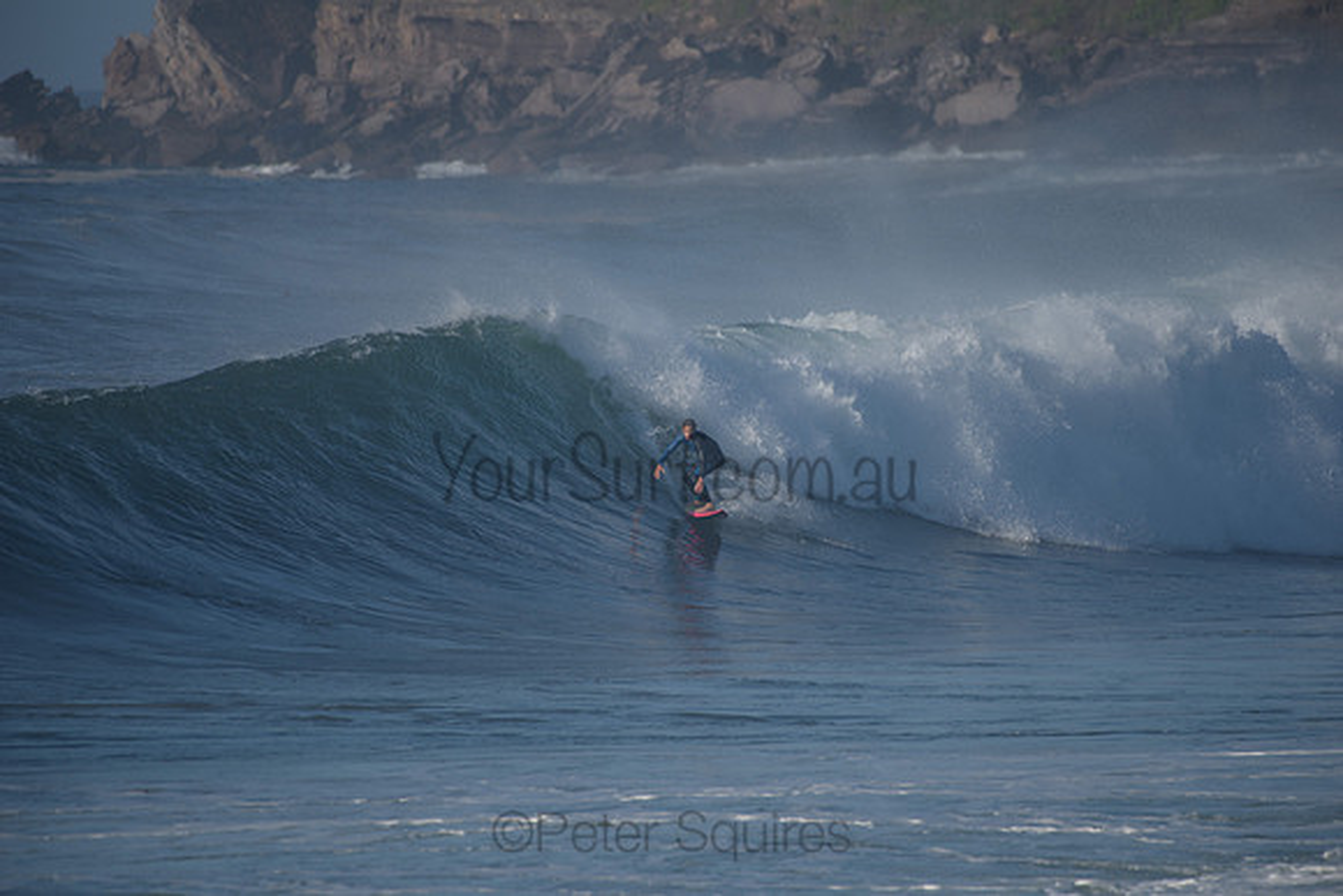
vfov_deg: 2.8
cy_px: 448
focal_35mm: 500
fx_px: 18656
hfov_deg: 4.1
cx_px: 672
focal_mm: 500
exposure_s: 1/1600
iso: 200
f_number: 5.6
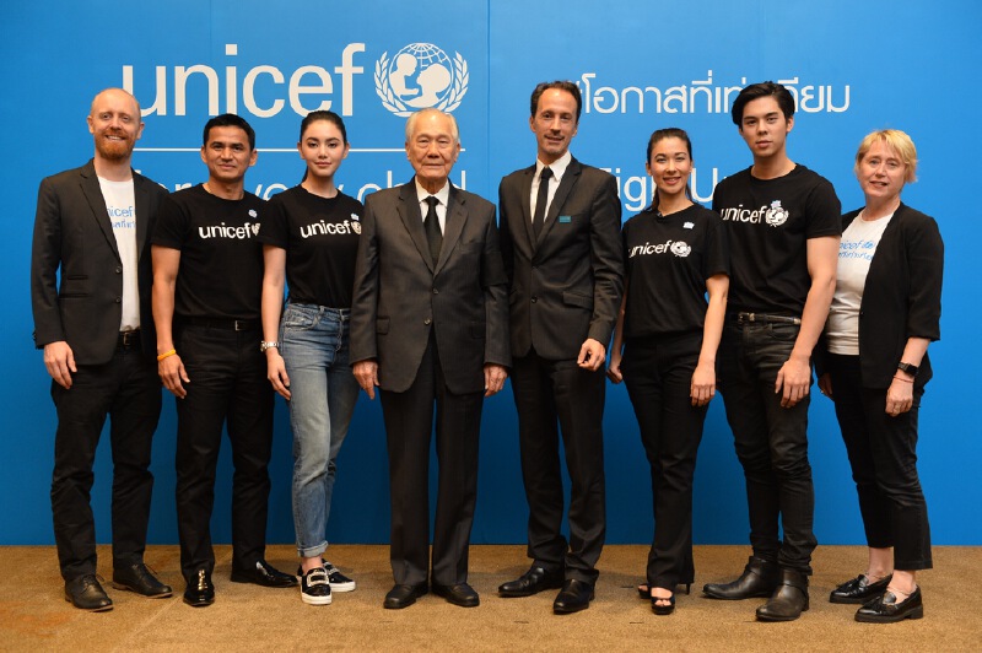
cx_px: 491
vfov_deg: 33.3
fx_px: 1090
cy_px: 326
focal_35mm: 40
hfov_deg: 48.5
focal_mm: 40
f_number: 4
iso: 1600
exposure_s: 1/100
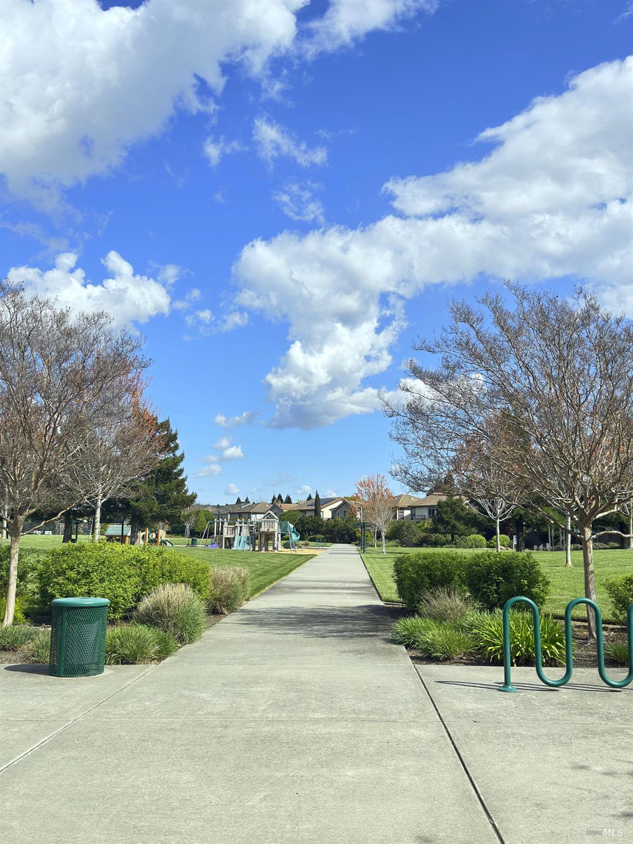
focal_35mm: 35
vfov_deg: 52.6
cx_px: 316
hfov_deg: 40.7
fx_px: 853
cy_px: 422
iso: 100
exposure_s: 1/2882
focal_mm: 6.76
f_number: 1.78
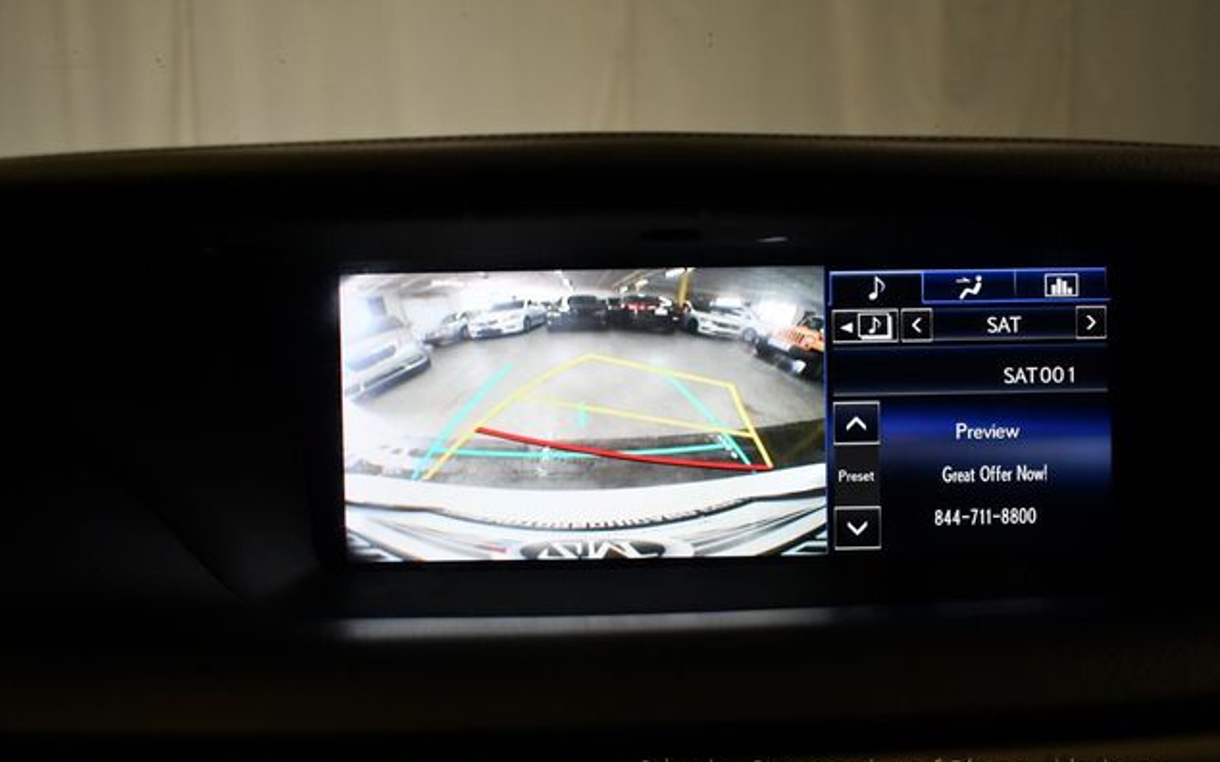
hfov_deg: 52.8
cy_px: 396
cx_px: 612
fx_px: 1230
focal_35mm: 37
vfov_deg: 34.4
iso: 500
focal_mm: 24
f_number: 3.8
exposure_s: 1/250
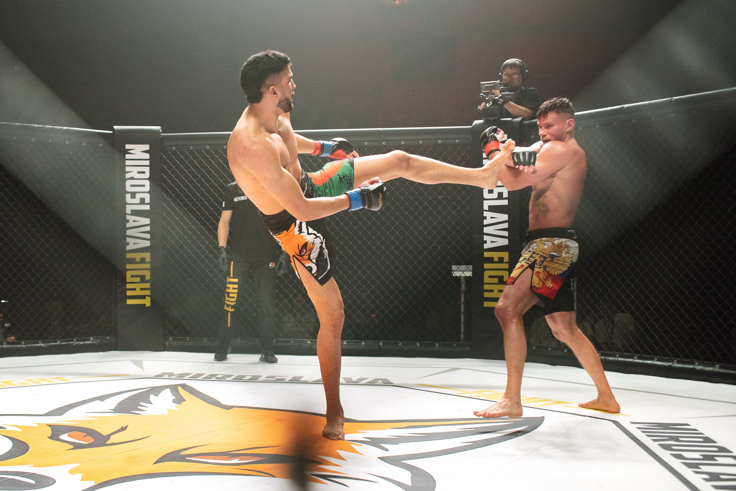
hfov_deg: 40.9
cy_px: 246
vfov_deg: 28.1
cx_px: 274
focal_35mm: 48
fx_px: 980
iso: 2000
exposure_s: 1/800
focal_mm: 38
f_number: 4
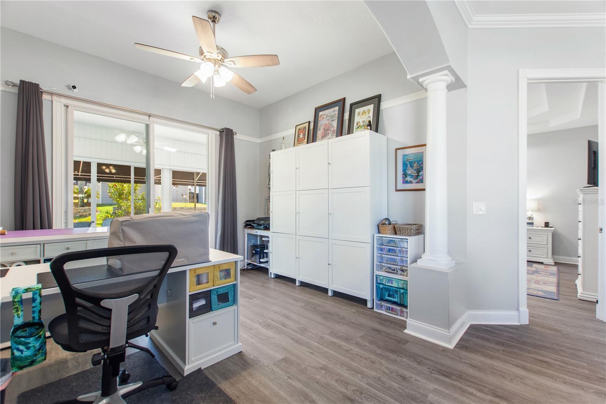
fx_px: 252
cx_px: 303
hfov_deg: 100.4
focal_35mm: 15
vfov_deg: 77.3
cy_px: 202
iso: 400
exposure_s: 1/5
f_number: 4.5
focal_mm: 10
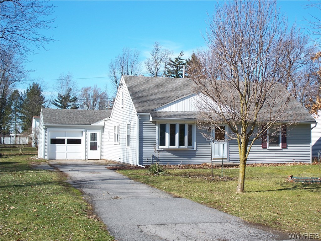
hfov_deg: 37.5
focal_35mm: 51
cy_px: 120
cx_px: 160
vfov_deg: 28.6
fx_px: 473
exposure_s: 1/640
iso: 64
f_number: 3.2
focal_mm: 10.7
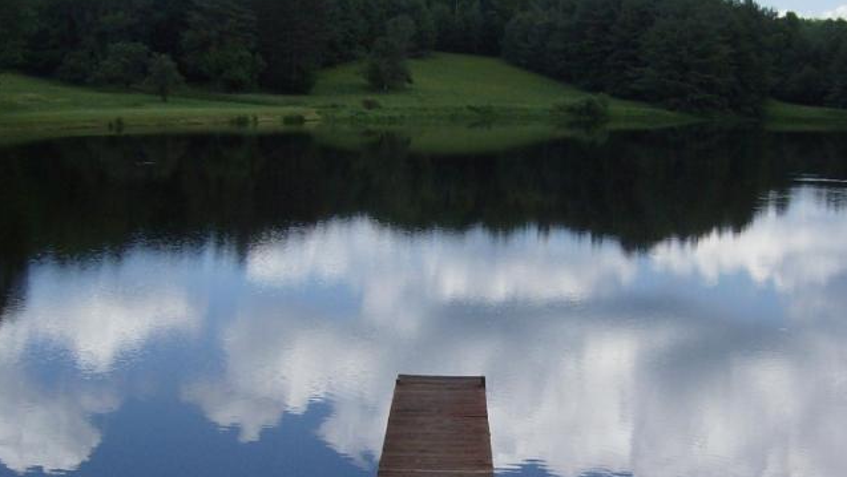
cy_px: 349
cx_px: 528
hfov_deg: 33.2
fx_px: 1416
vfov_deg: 19.0
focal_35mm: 63
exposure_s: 1/698
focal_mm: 6
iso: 100
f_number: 4.7
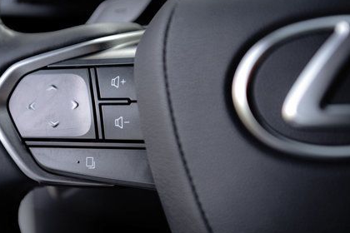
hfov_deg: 29.6
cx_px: 86
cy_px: 114
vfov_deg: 20.3
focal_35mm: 67
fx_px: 651
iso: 500
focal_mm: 44
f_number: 2.8
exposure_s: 1/250
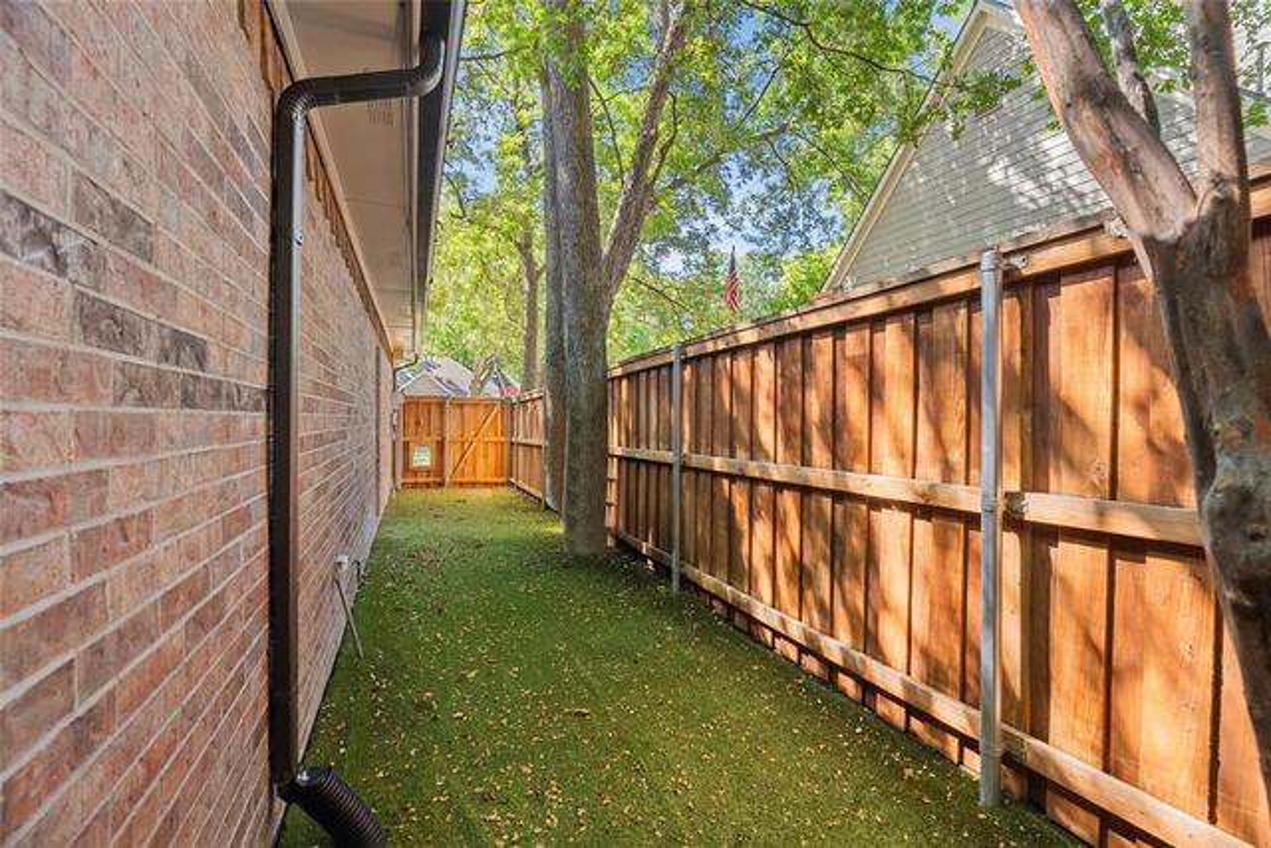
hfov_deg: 96.7
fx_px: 565
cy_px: 424
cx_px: 636
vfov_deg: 73.8
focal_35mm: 16
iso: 1600
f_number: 7.1
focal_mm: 16
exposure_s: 1/8
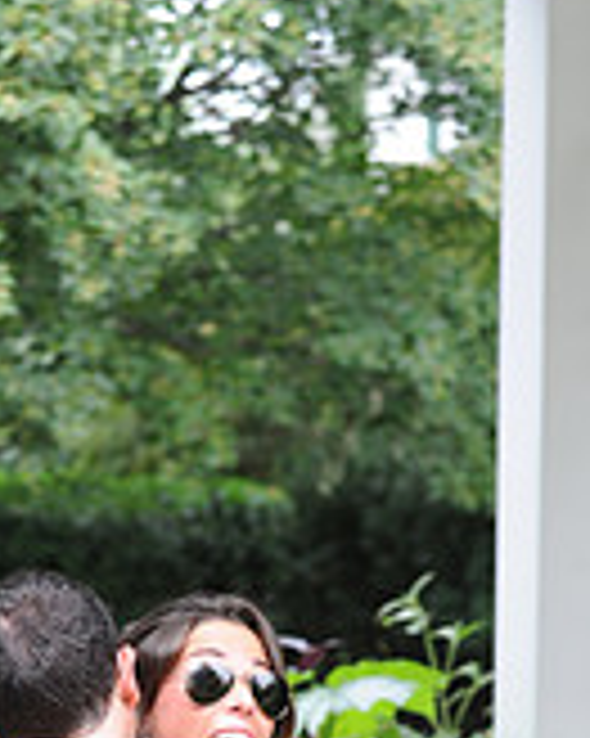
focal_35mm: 285
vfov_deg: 6.7
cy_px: 1022
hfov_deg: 5.4
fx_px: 6227
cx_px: 135
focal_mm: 86
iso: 500
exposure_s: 1/125
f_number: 5.6
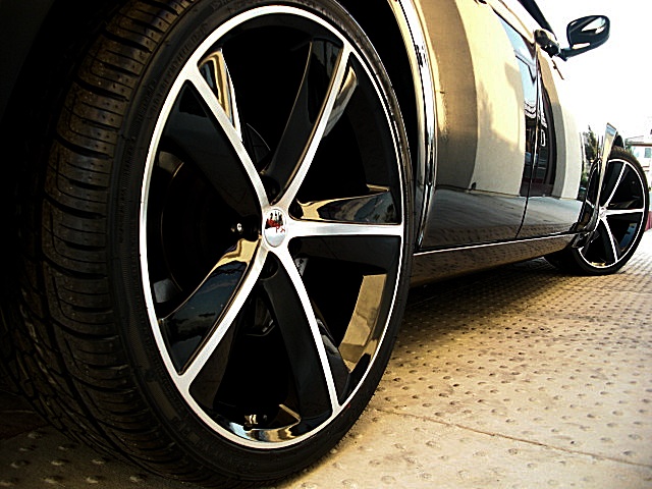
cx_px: 326
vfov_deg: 39.7
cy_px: 244
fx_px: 678
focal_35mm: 36
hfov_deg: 51.4
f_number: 2.8
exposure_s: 1/60
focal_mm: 6.3
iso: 200
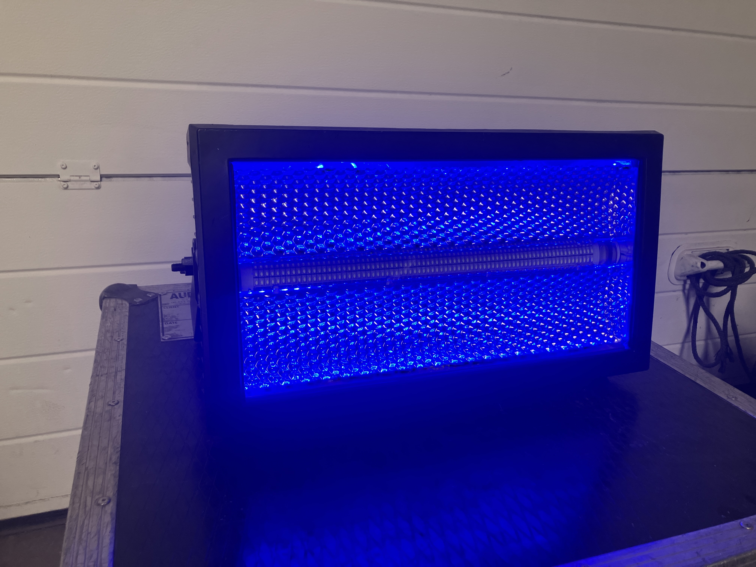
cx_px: 378
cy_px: 284
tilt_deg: -17.5
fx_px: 612
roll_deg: -1.9
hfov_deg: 63.4
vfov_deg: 49.7
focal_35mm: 28
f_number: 1.8
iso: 80
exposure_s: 1/94
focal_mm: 3.99
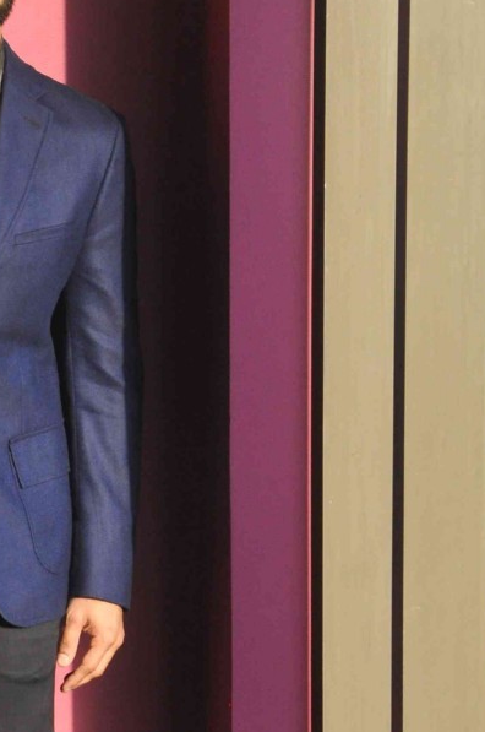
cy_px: 495
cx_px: 13
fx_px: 3224
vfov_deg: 12.9
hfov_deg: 8.6
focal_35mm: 159
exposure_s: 1/125
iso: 1000
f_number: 10
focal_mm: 42
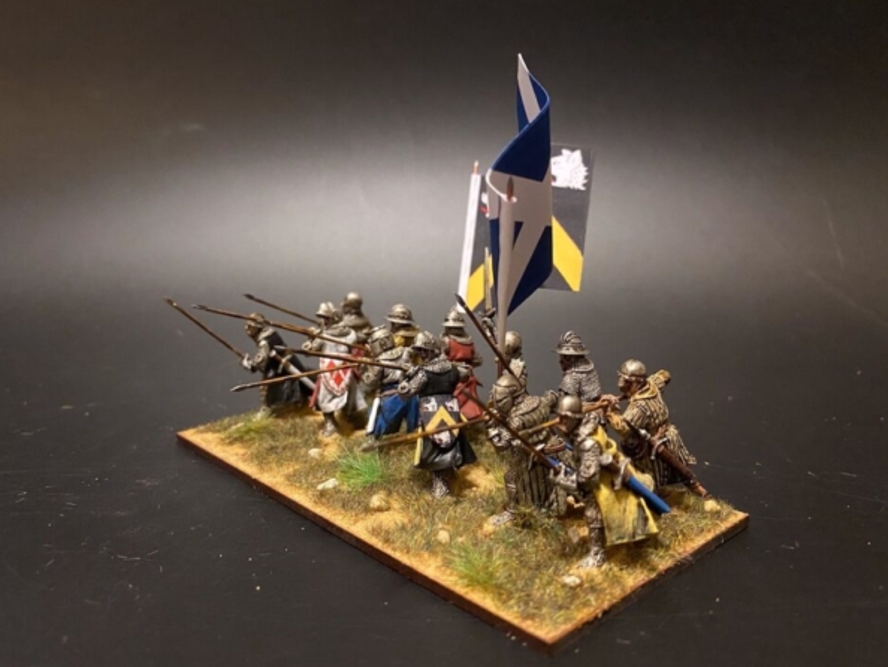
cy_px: 353
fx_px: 719
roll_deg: -0.3
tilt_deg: -12.1
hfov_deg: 63.4
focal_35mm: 28
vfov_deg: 49.8
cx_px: 423
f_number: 1.8
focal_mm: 4.25
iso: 640
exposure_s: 1/25
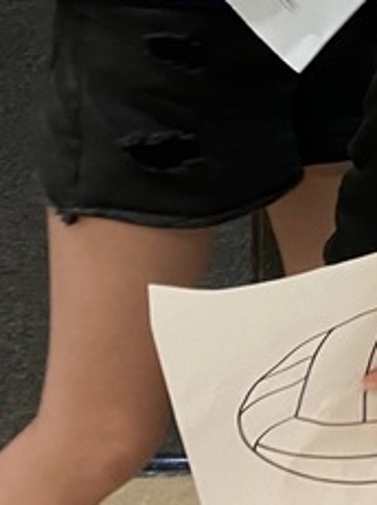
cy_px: -162
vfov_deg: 16.1
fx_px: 1688
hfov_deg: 11.7
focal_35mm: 116
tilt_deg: -16.0
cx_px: 701
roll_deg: -5.2
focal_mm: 4.25
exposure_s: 1/60
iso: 100
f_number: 1.8
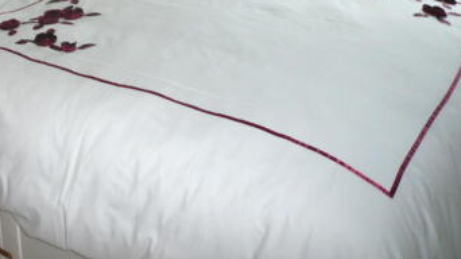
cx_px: 73
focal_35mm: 52
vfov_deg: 21.9
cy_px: -17
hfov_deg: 38.0
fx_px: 635
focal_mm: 4.6
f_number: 2.8
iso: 125
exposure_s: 1/30
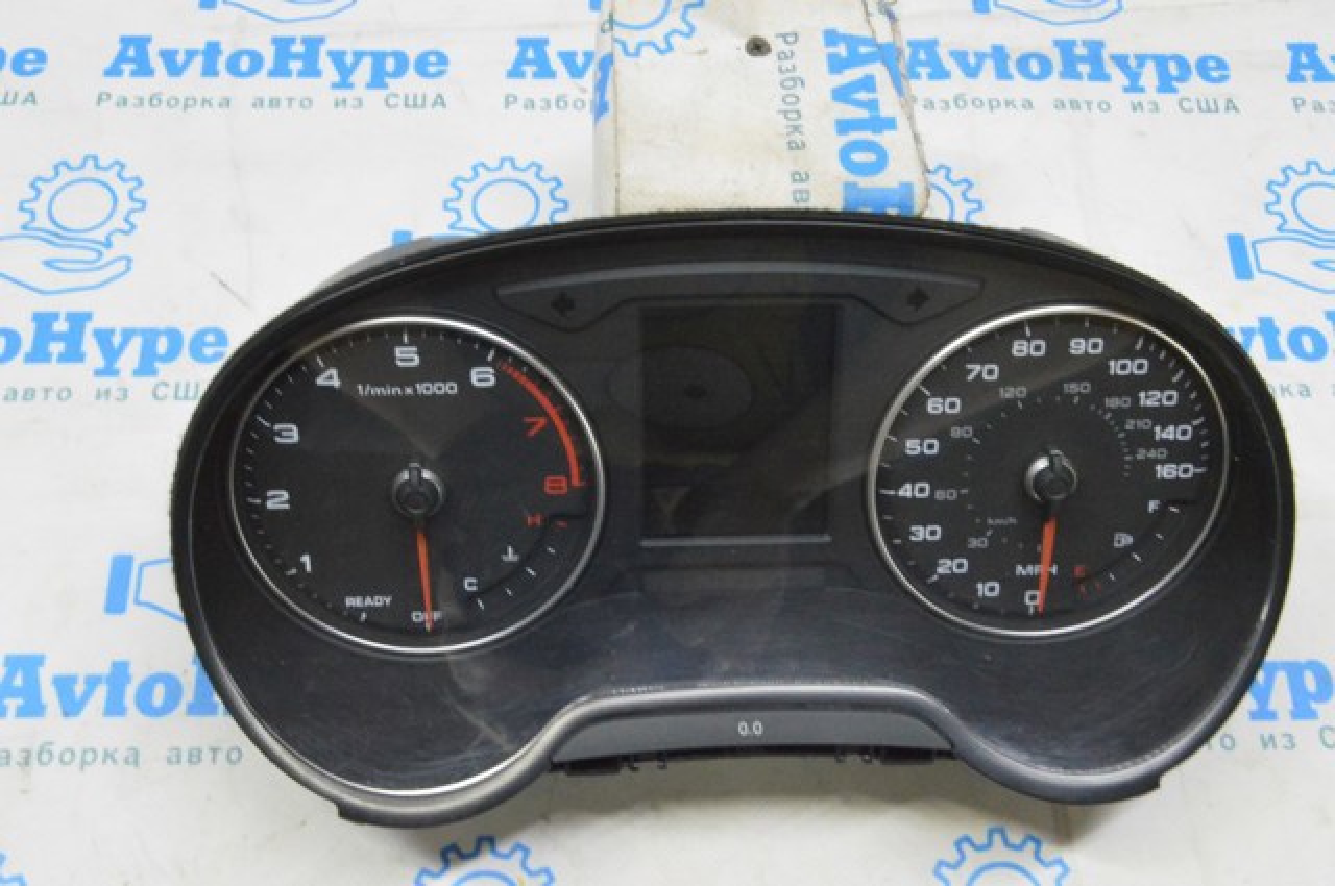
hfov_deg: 46.5
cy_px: 443
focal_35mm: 42
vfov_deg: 31.8
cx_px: 668
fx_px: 1556
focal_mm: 28
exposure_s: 1/15
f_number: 20
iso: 6400
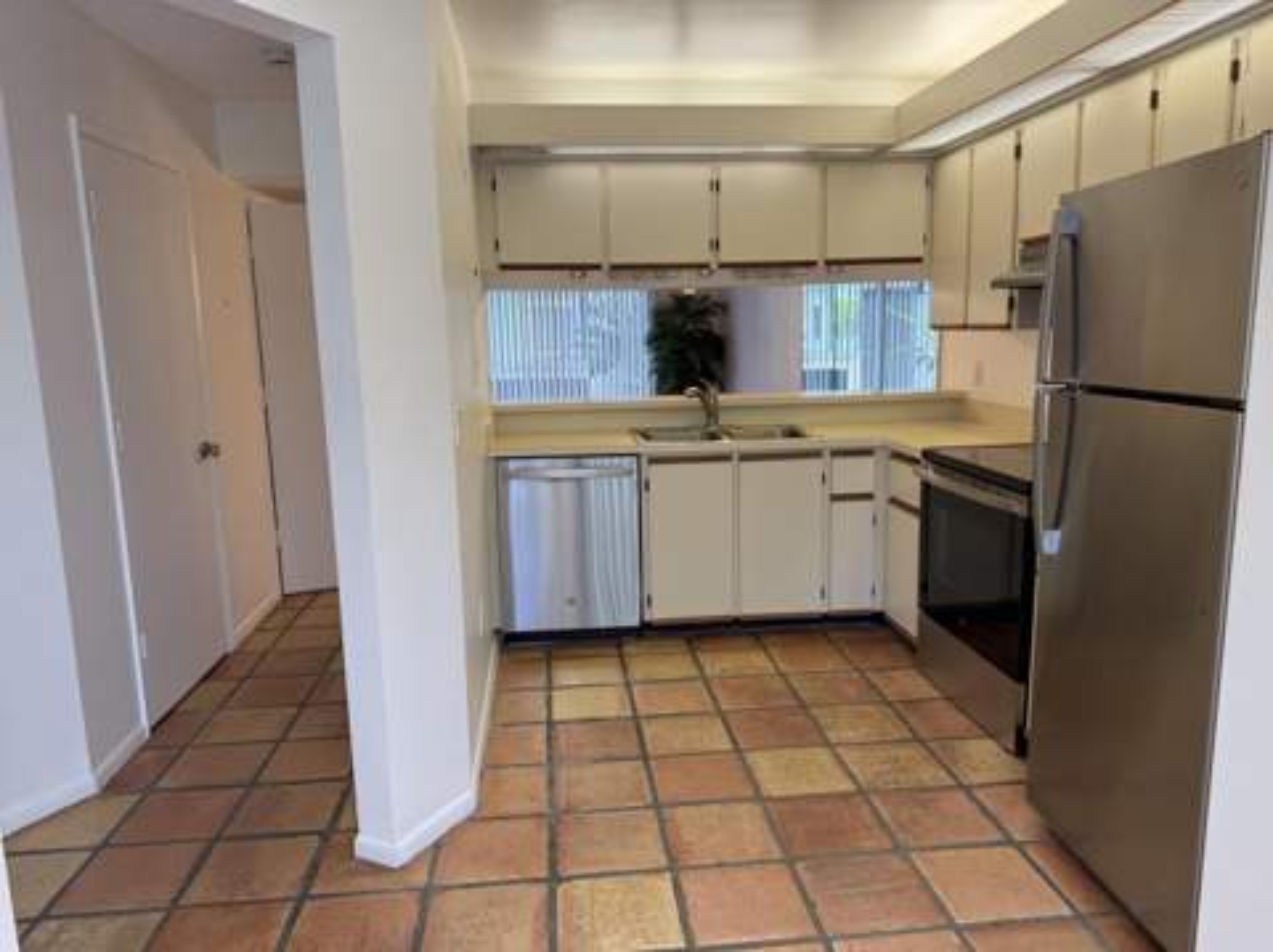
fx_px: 882
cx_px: 636
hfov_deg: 71.7
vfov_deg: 56.7
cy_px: 476
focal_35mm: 24
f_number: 1.78
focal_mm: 6.76
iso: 80
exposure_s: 1/121
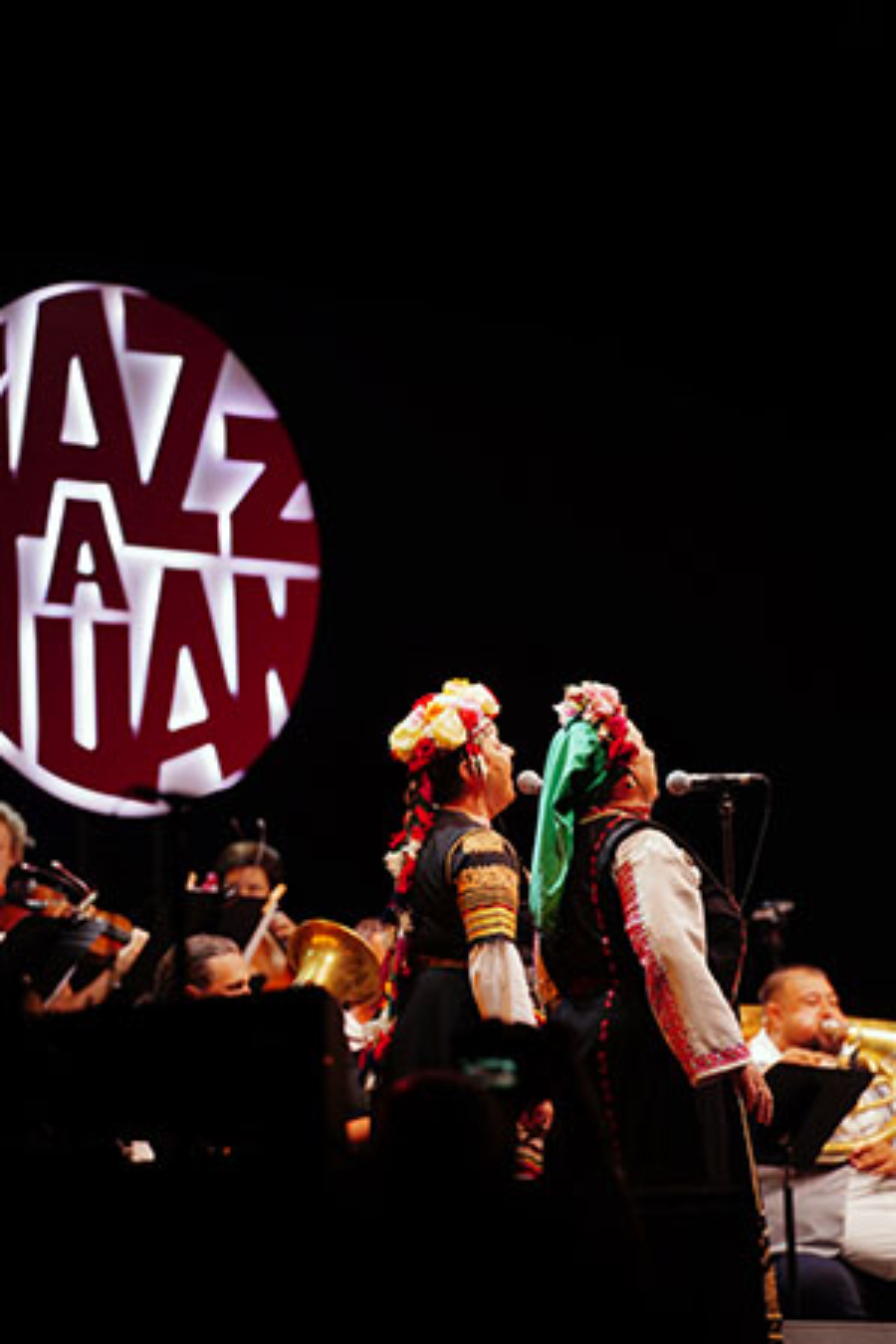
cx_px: 448
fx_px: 6719
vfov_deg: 11.4
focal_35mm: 180
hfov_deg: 7.6
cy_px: 672
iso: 50
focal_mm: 180
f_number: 2.8
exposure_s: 1/20
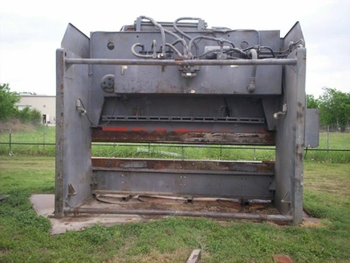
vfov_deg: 39.7
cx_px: 175
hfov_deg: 51.4
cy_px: 132
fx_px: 364
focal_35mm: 36
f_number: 4.5
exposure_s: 1/205
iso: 100
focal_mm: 6
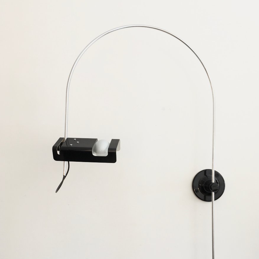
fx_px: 296
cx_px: 128
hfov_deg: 47.2
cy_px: 156
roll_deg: -1.2
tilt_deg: -0.6
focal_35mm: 35
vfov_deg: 46.9
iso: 32
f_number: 2.2
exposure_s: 1/50
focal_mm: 4.15
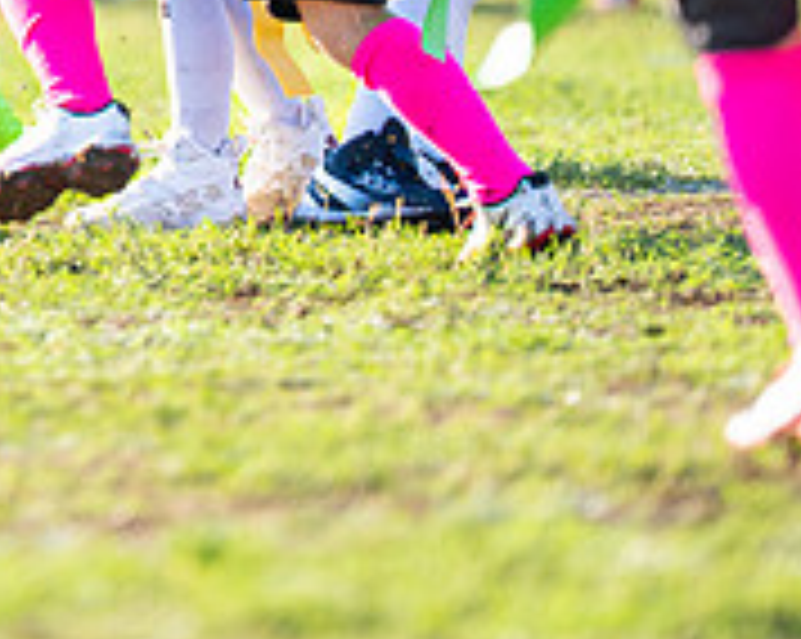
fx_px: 16292
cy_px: -417
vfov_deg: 2.2
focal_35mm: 688
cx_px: -200
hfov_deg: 2.8
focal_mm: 173
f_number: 2.8
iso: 250
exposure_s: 1/1600
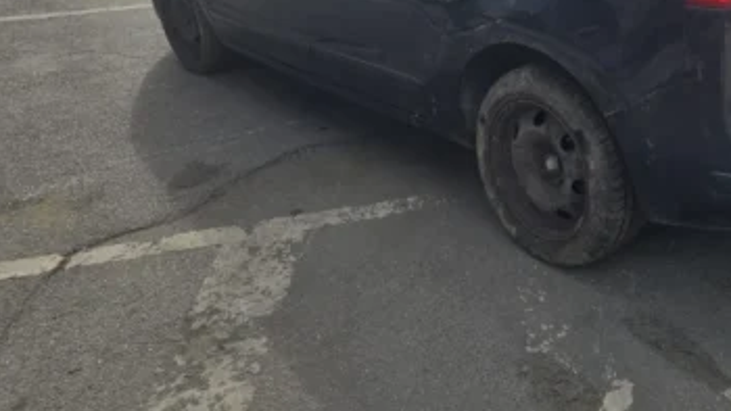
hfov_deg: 44.5
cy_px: 13
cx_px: 608
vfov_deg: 26.4
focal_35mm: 43
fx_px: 834
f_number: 1.7
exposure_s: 1/1192
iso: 12
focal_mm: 6.3
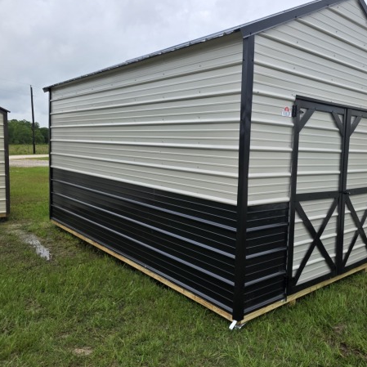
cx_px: 233
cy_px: 175
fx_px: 348
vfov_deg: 55.6
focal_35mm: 29
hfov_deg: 54.9
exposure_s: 1/3727
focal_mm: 6.3
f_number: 1.7
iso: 80
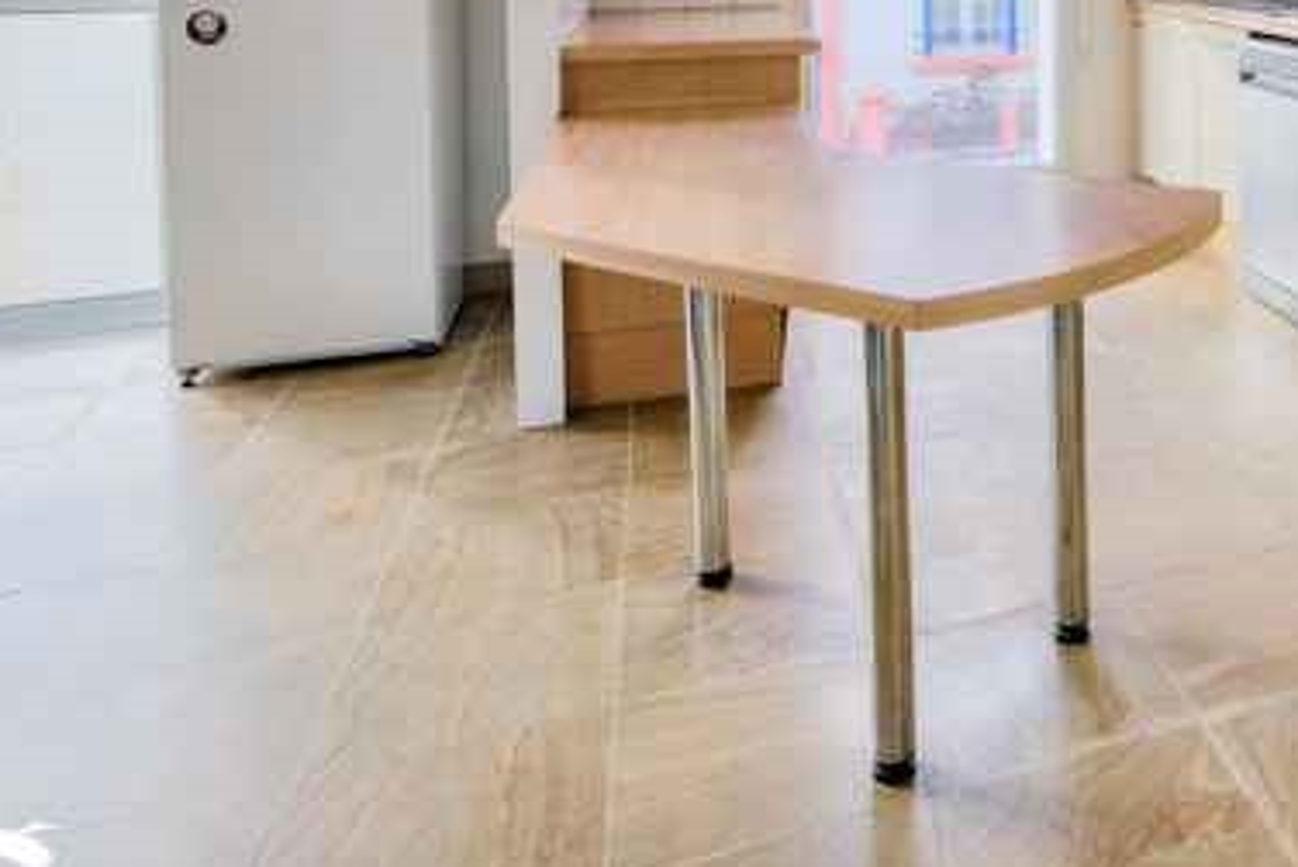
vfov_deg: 34.9
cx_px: 1263
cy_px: -19
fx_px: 1226
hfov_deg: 47.5
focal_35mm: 34
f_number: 8
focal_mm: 16
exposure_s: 1/400
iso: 800
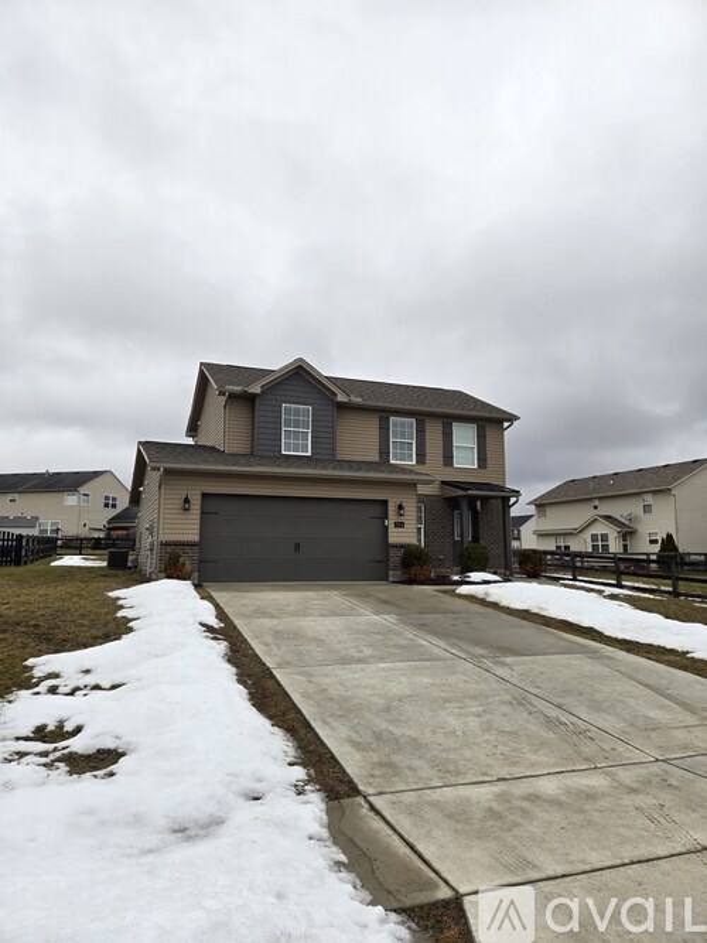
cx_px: 354
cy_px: 472
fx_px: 627
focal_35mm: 23
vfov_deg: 73.9
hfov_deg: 58.9
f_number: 1.8
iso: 25
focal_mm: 5.4
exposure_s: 1/1372
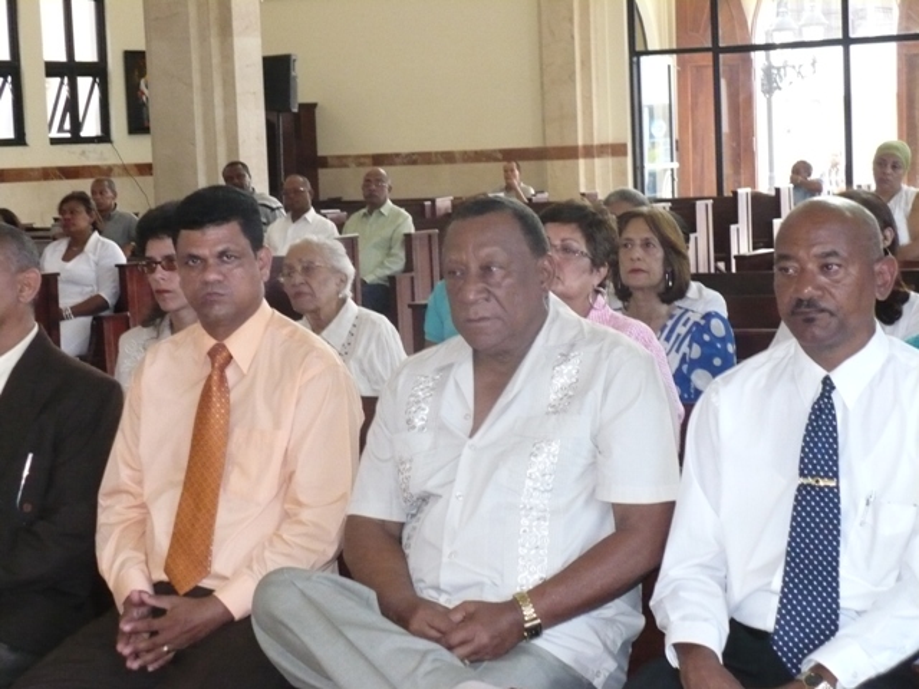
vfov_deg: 16.8
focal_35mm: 88
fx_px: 2336
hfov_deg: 22.3
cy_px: 344
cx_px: 460
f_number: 3.4
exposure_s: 1/30
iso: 640
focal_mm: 14.5
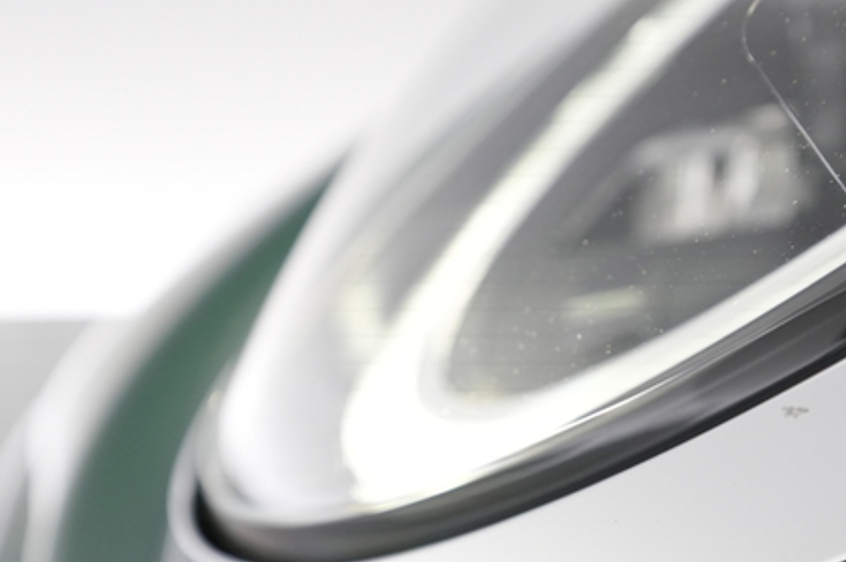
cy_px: 398
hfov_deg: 45.4
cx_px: 459
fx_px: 1009
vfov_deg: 30.8
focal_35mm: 43
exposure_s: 1/100
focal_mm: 28
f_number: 4.5
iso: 2000
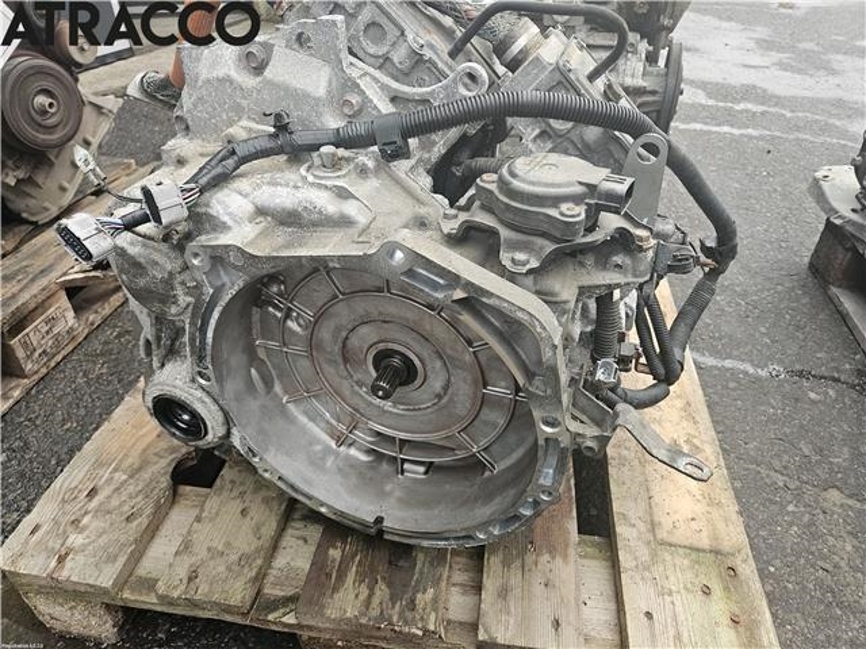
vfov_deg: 58.9
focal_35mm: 23
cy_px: 324
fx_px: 575
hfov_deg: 73.9
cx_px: 433
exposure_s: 1/142
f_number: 1.8
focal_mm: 5.4
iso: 400
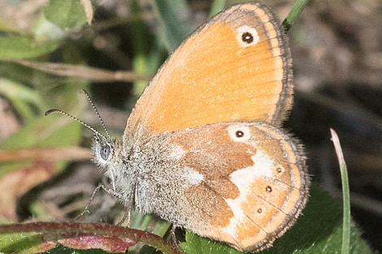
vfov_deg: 1.1
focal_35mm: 1199
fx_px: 12718
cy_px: -72
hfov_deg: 1.7
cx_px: 238
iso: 1600
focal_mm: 150
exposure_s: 1/3200
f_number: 9
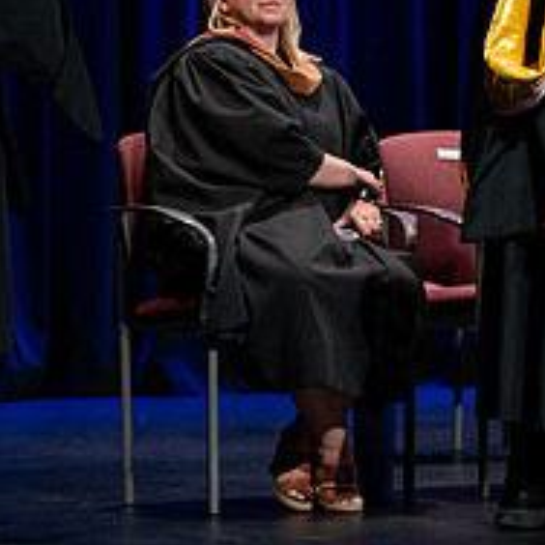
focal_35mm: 184
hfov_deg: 9.3
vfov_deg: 9.5
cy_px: 88
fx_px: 3277
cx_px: 765
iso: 500
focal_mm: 70
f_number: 2.8
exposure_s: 1/250
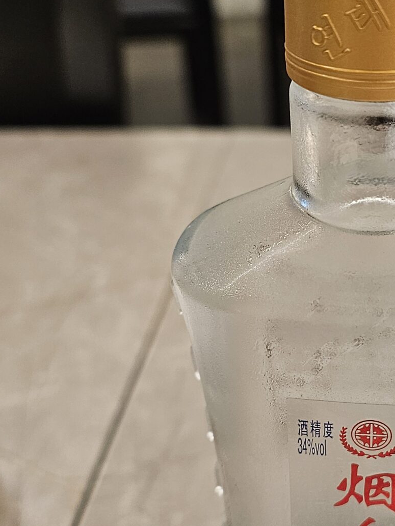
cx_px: 363
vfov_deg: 33.8
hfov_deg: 24.8
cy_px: 288
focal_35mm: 57
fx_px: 867
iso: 320
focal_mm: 6.3
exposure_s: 1/120
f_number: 1.7
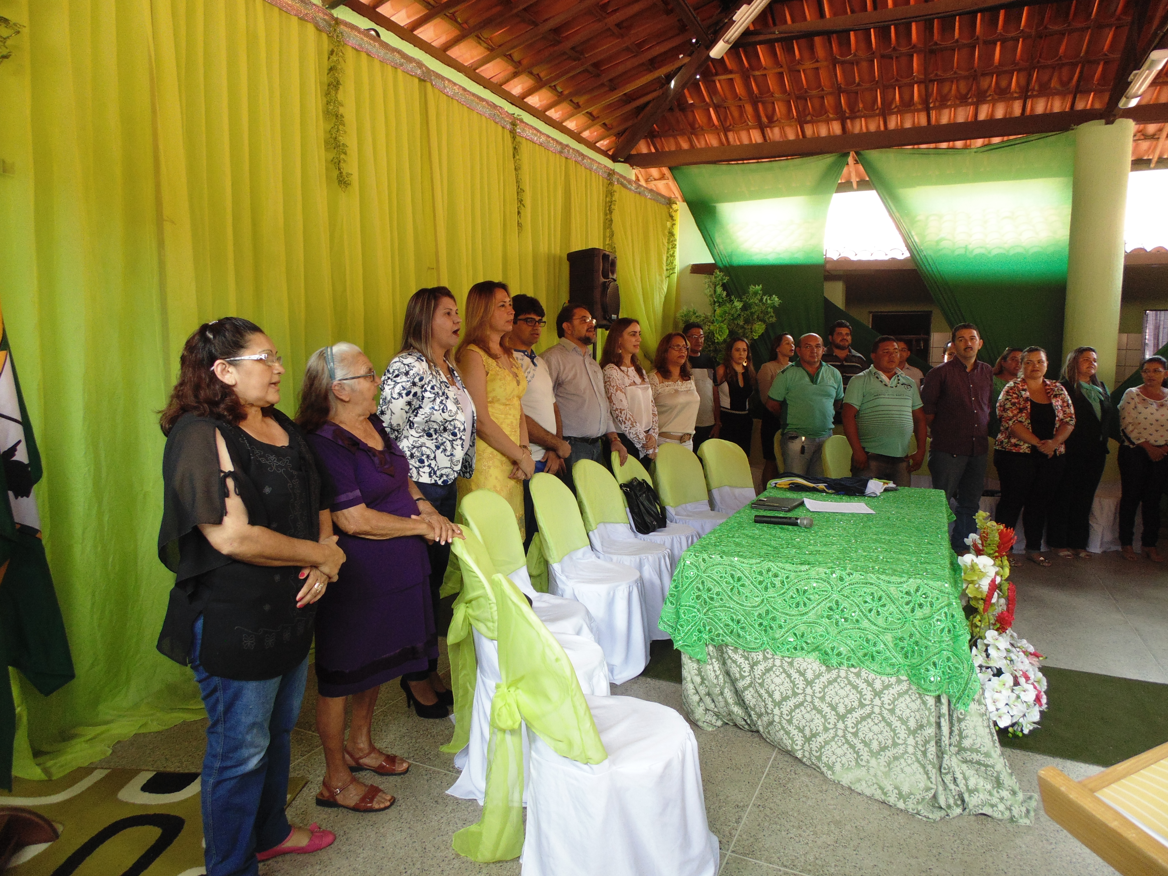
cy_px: 438
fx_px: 742
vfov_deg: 61.1
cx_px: 584
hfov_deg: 76.4
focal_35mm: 22
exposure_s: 1/30
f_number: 3.1
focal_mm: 4
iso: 160
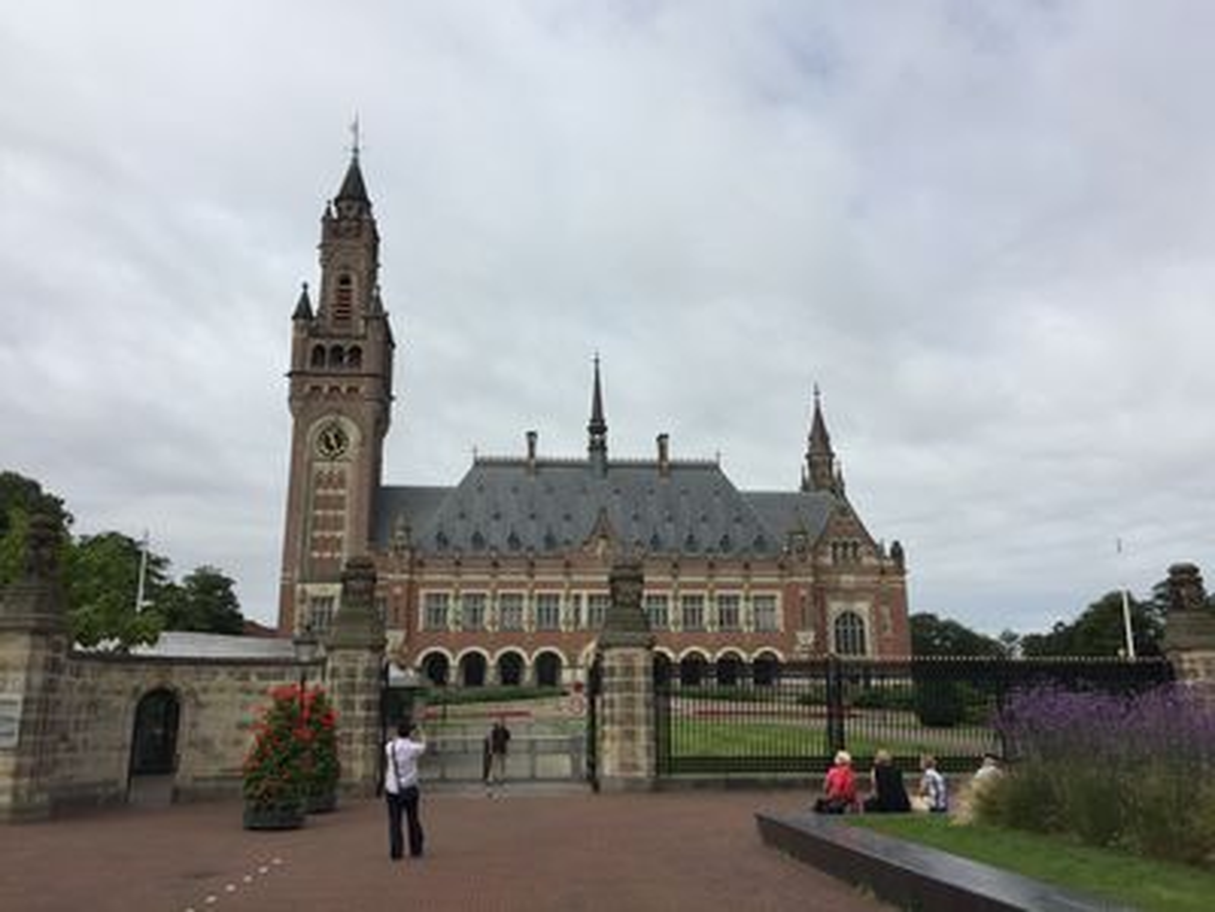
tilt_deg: +14.0
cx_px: 608
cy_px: 456
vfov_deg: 48.2
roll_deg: -0.9
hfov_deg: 61.7
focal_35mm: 29
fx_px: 1018
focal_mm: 4.15
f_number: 2.2
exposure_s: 1/2825
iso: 32
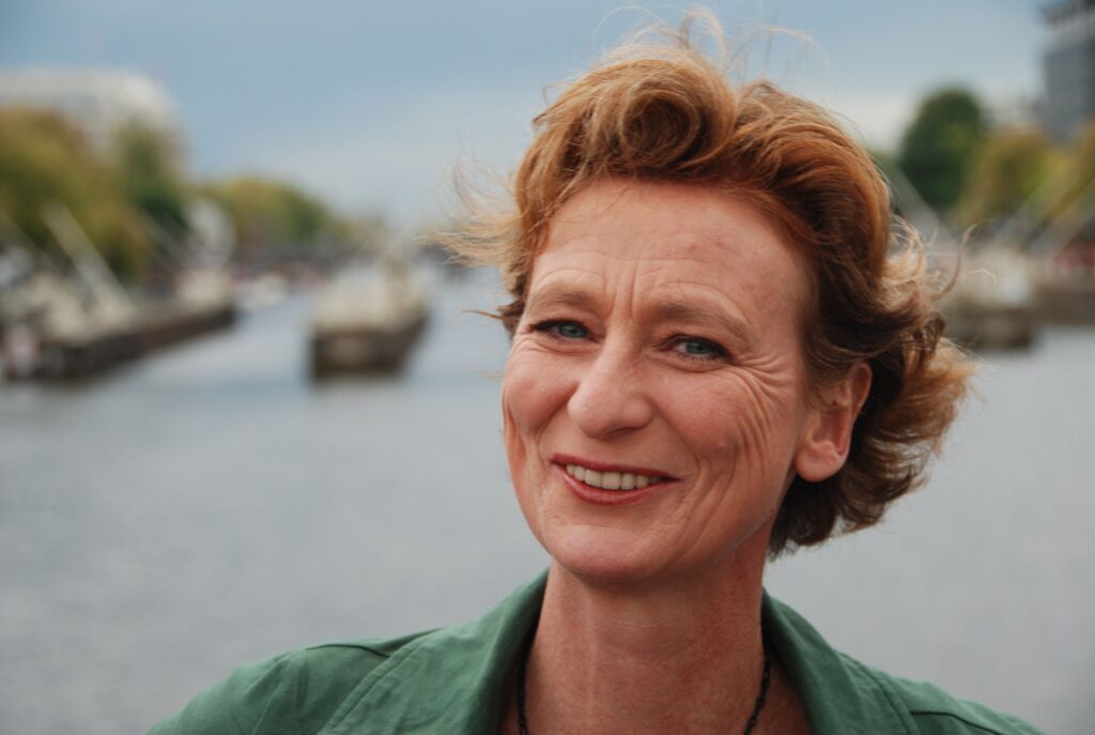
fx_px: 2971
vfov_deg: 14.1
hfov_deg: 20.9
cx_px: 548
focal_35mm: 98
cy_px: 368
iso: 200
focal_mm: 65
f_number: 5
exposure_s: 1/160
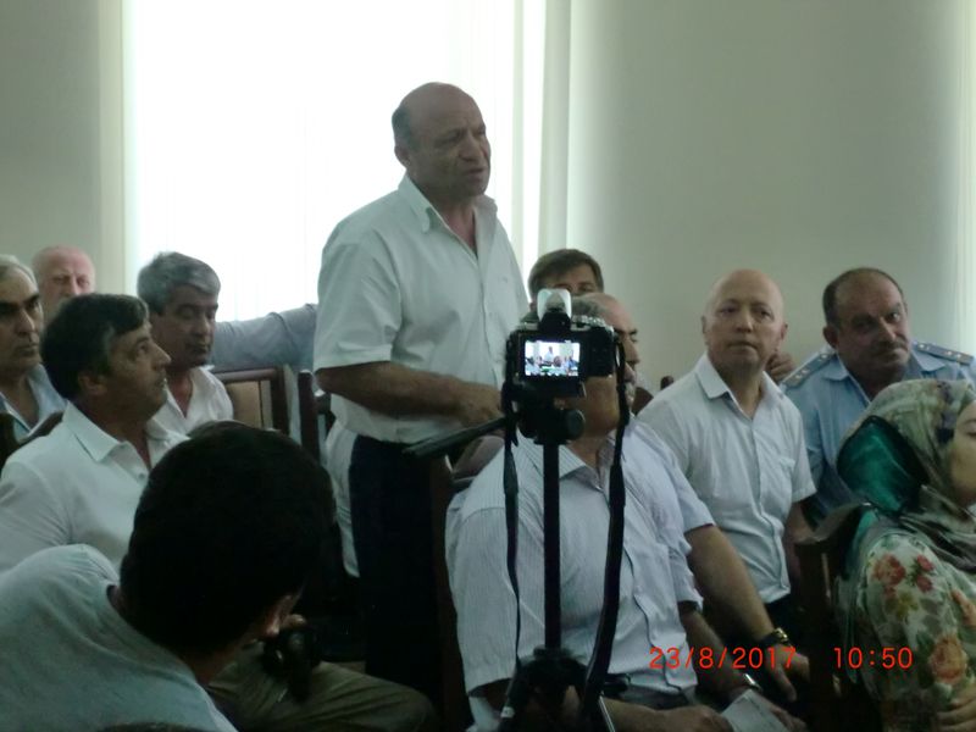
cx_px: 488
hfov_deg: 22.3
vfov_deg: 16.8
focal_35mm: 88
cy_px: 366
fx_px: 2481
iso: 800
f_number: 5.1
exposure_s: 1/80
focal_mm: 15.7
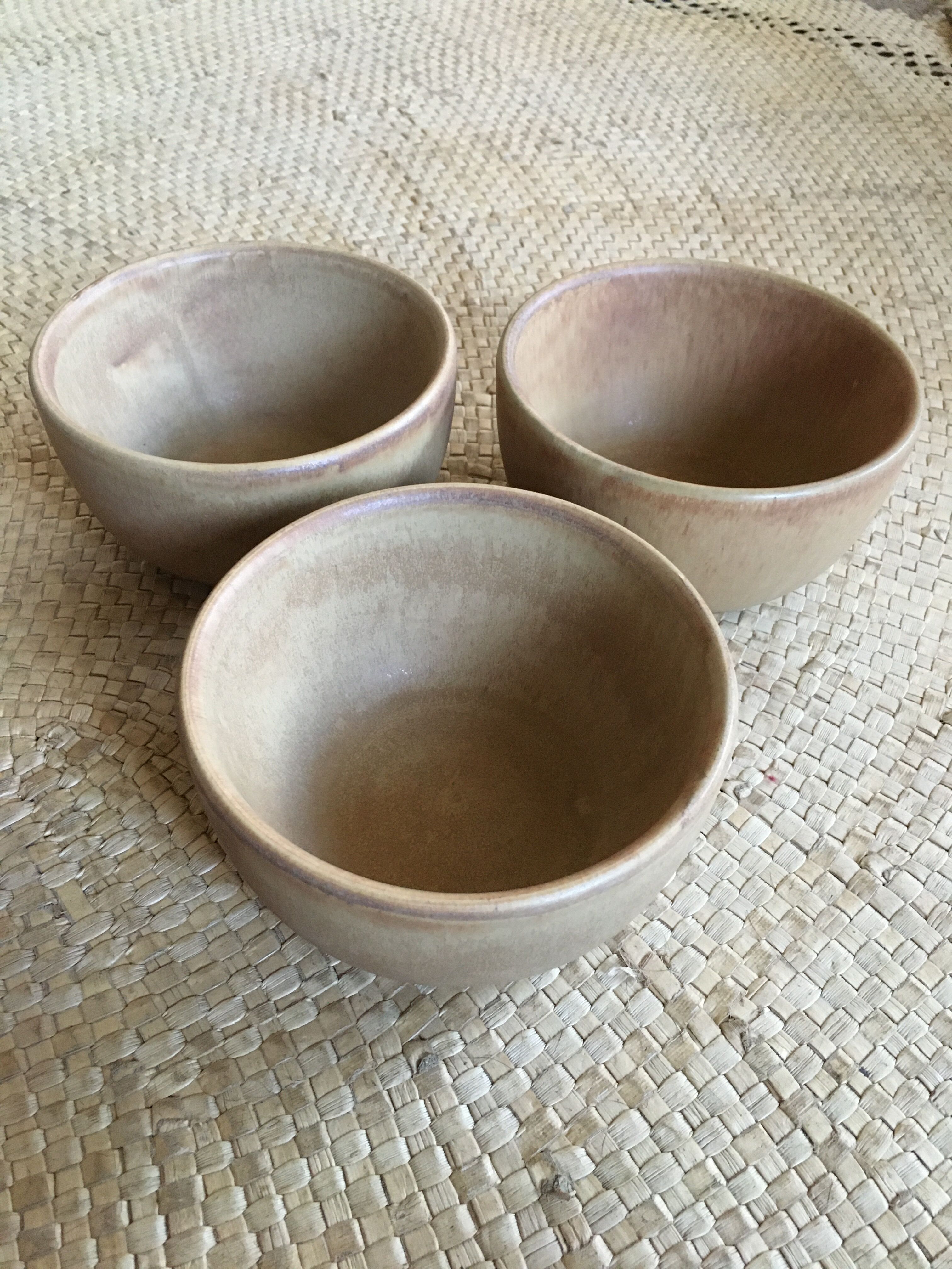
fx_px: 1063
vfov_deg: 61.7
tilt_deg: -45.7
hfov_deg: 48.2
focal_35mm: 29
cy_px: 634
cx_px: 476
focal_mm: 4.15
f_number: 2.2
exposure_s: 1/25
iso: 250
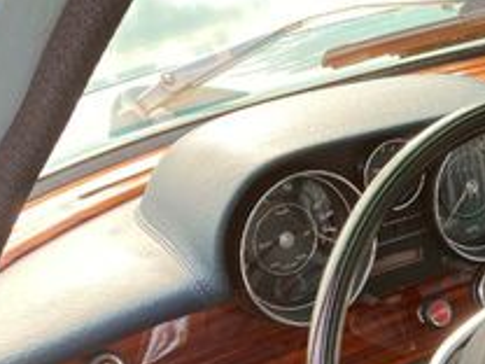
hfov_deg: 20.6
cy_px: 462
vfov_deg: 16.3
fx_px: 1205
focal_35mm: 86
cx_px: 644
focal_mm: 3.99
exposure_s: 1/121
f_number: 1.8
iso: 50
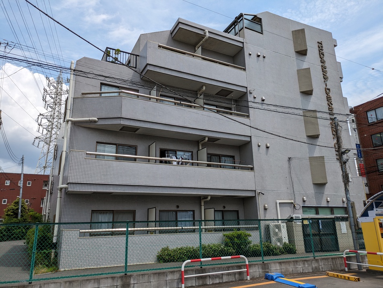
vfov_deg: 54.9
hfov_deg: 69.4
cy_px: 144
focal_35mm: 25
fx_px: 277
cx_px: 192
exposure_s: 1/2732
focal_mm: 5.43
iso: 42
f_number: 1.89
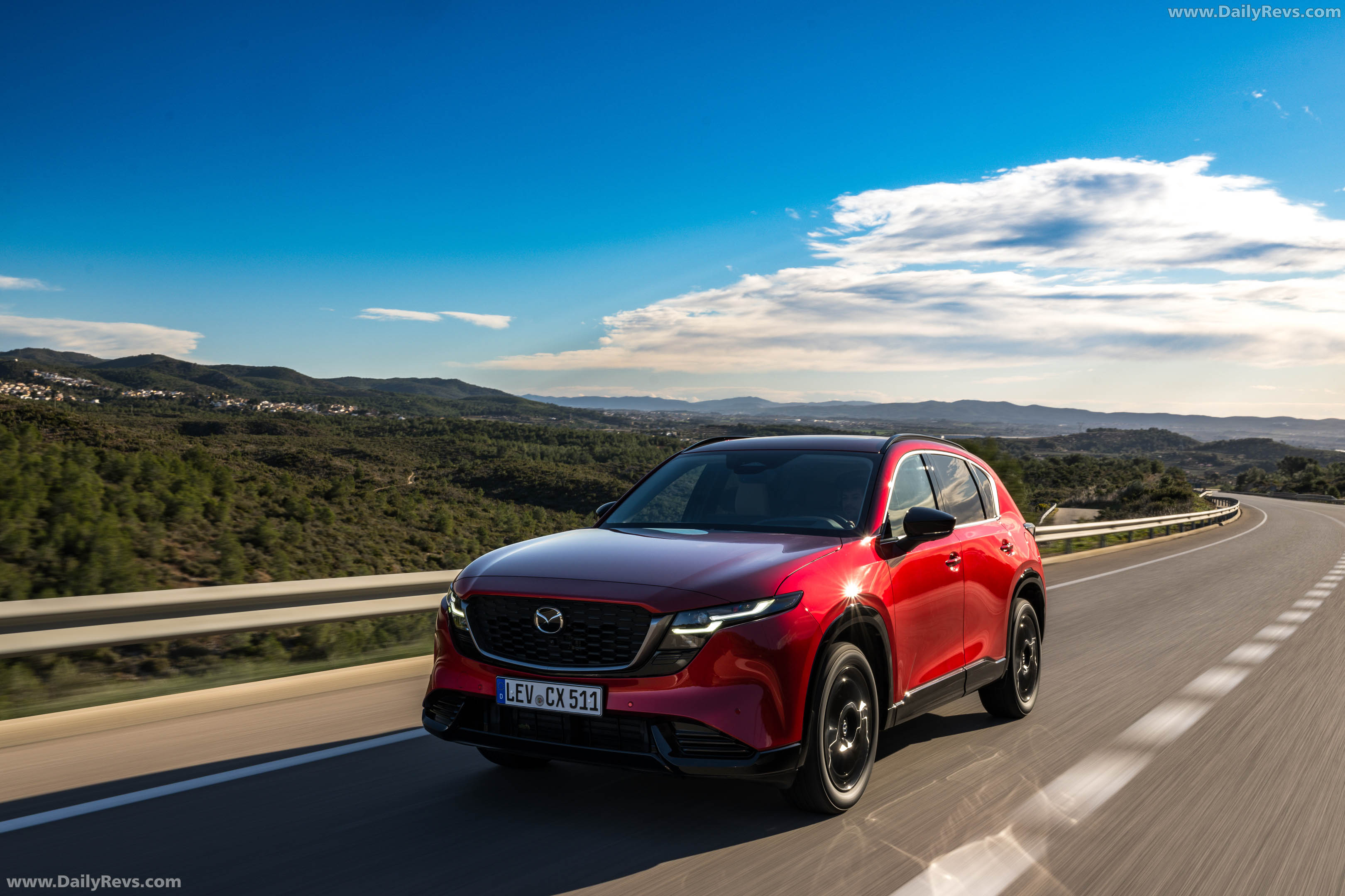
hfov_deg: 61.1
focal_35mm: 30
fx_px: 1139
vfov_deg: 43.0
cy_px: 448
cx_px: 672
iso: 40
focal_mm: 30.5
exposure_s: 1/20
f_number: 11
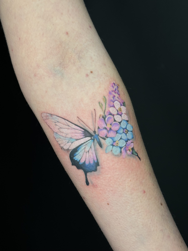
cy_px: 126
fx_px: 348
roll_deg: -7.4
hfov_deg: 30.3
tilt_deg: -10.6
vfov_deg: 39.7
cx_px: 94
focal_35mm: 48
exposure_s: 1/149
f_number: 1.78
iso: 64
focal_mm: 6.86
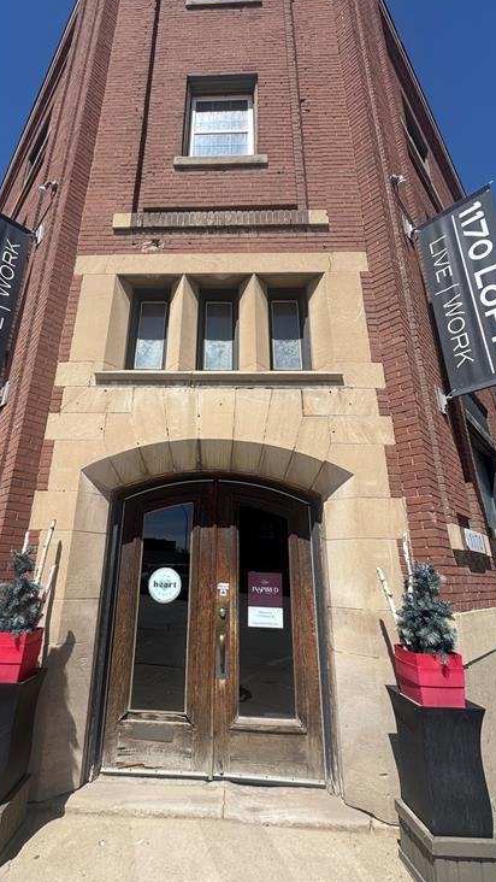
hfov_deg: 66.6
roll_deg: -2.2
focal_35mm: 16
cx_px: 202
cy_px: 453
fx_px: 374
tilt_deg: +19.1
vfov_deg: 99.3
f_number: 2.2
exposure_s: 1/2028
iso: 50
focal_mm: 2.22
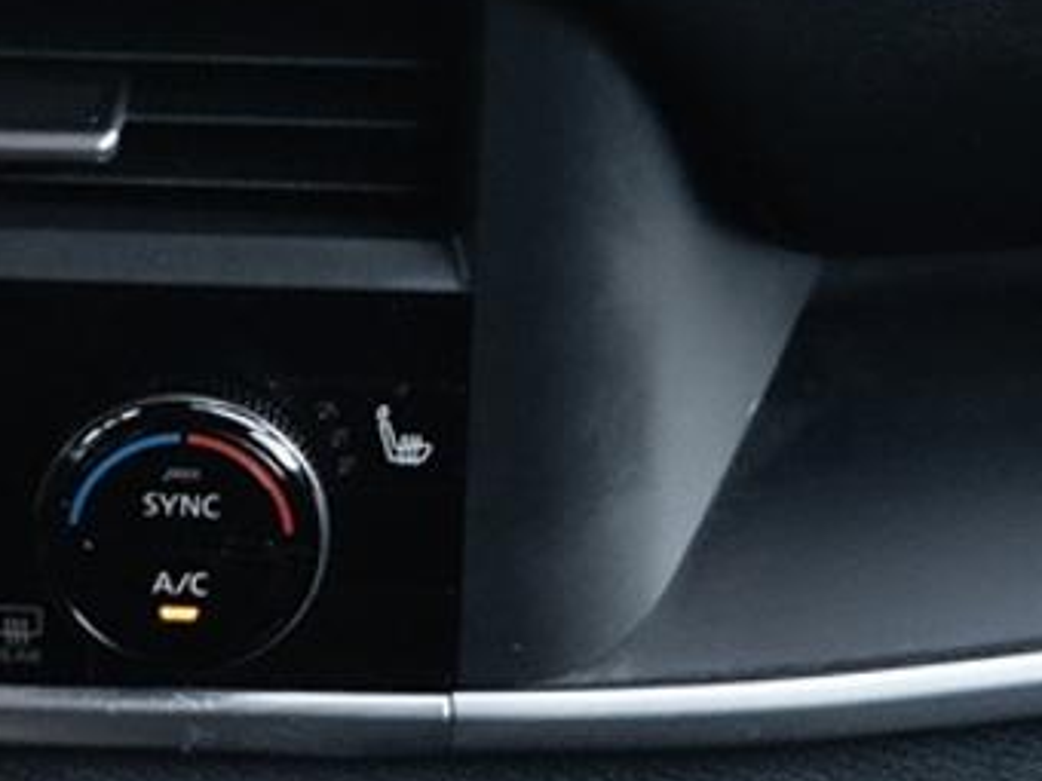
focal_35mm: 250
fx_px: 7525
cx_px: -562
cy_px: -814
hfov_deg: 7.8
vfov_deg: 5.8
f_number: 4
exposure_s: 1/60
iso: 800
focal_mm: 42
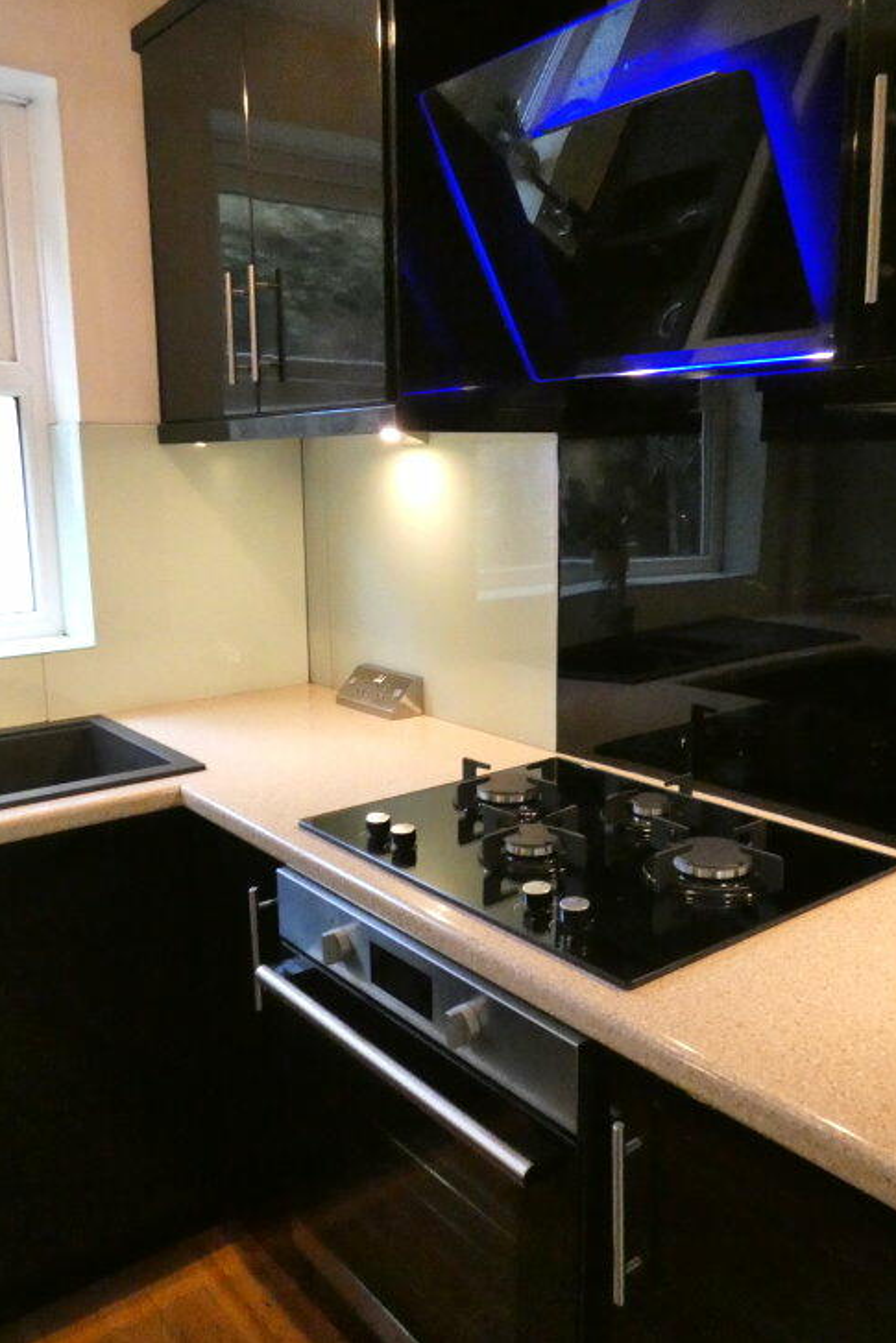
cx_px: 457
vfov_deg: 65.5
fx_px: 1045
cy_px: 669
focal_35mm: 28
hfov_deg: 46.4
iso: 1000
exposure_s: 1/125
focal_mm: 3.6
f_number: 2.8
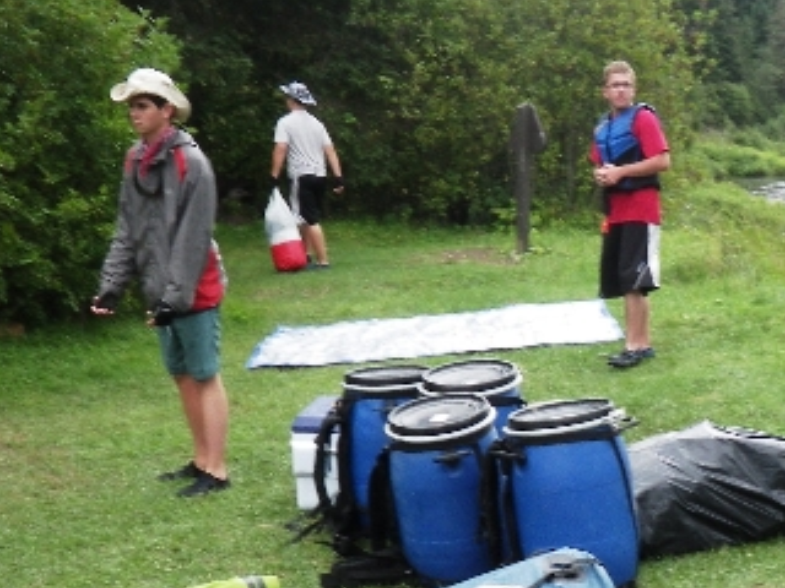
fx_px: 1587
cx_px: 547
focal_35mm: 70
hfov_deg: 27.5
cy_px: 622
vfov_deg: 20.2
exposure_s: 1/125
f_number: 3.5
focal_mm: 5
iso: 80
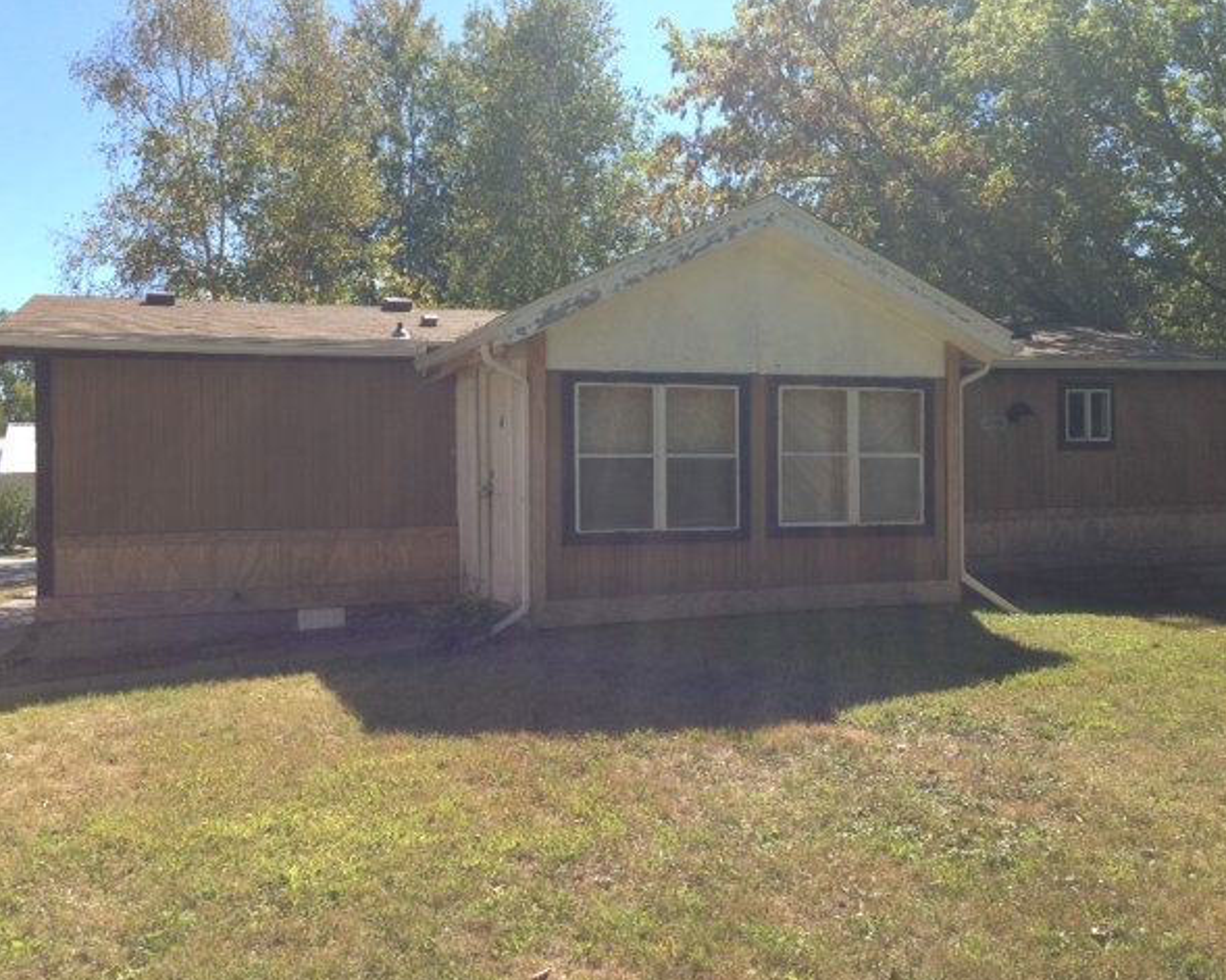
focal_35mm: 35
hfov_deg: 51.5
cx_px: 614
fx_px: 1270
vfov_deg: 42.2
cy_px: 493
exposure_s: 1/951
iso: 50
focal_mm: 4.13
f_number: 2.4
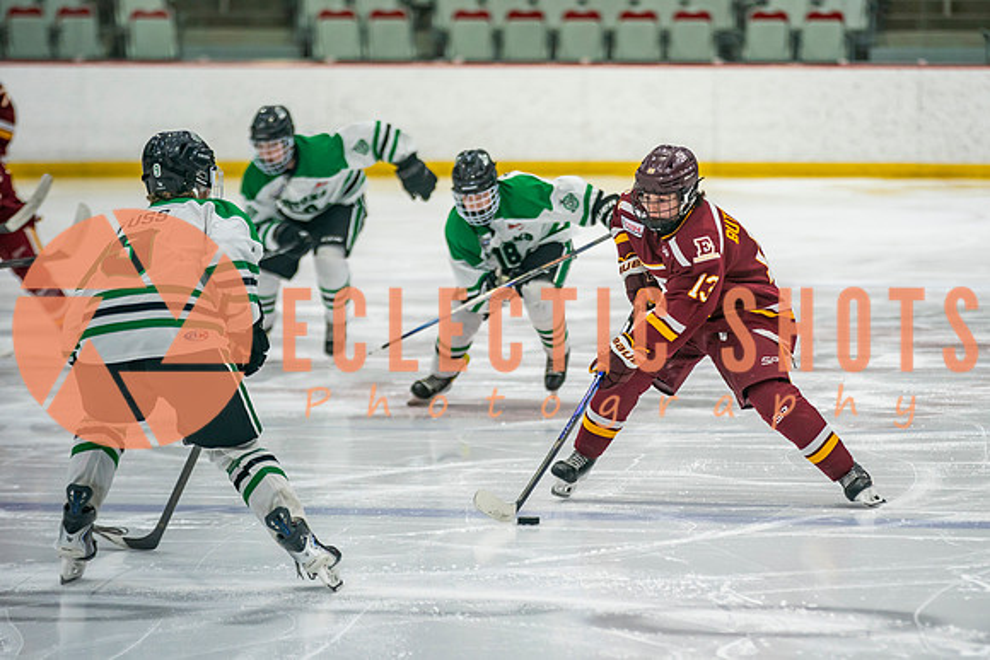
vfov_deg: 6.0
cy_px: 330
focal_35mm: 229
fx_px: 6298
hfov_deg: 9.0
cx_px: 667
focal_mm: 170
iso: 1000
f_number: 2.8
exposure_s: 1/640
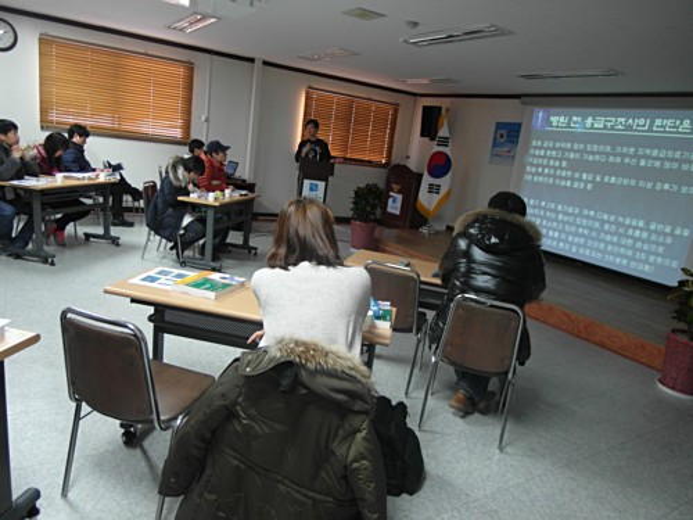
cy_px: 260
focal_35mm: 24
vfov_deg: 56.8
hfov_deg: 71.6
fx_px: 480
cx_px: 346
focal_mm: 5.2
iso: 200
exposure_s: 1/30
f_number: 1.8
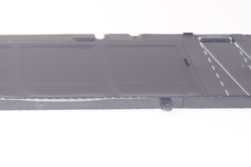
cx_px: 17
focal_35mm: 104
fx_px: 726
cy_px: 97
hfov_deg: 19.2
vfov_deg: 13.1
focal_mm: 29
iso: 100
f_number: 5.6
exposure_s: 1/60
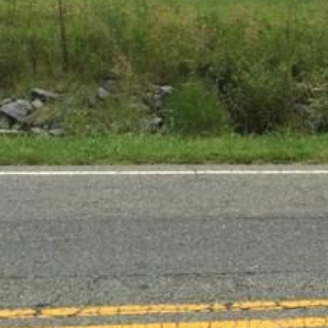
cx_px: 411
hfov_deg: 18.2
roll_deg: +1.5
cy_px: -47
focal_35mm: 90
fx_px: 965
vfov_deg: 18.4
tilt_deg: +1.2
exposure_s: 1/581
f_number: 2.2
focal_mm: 4.15
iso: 32
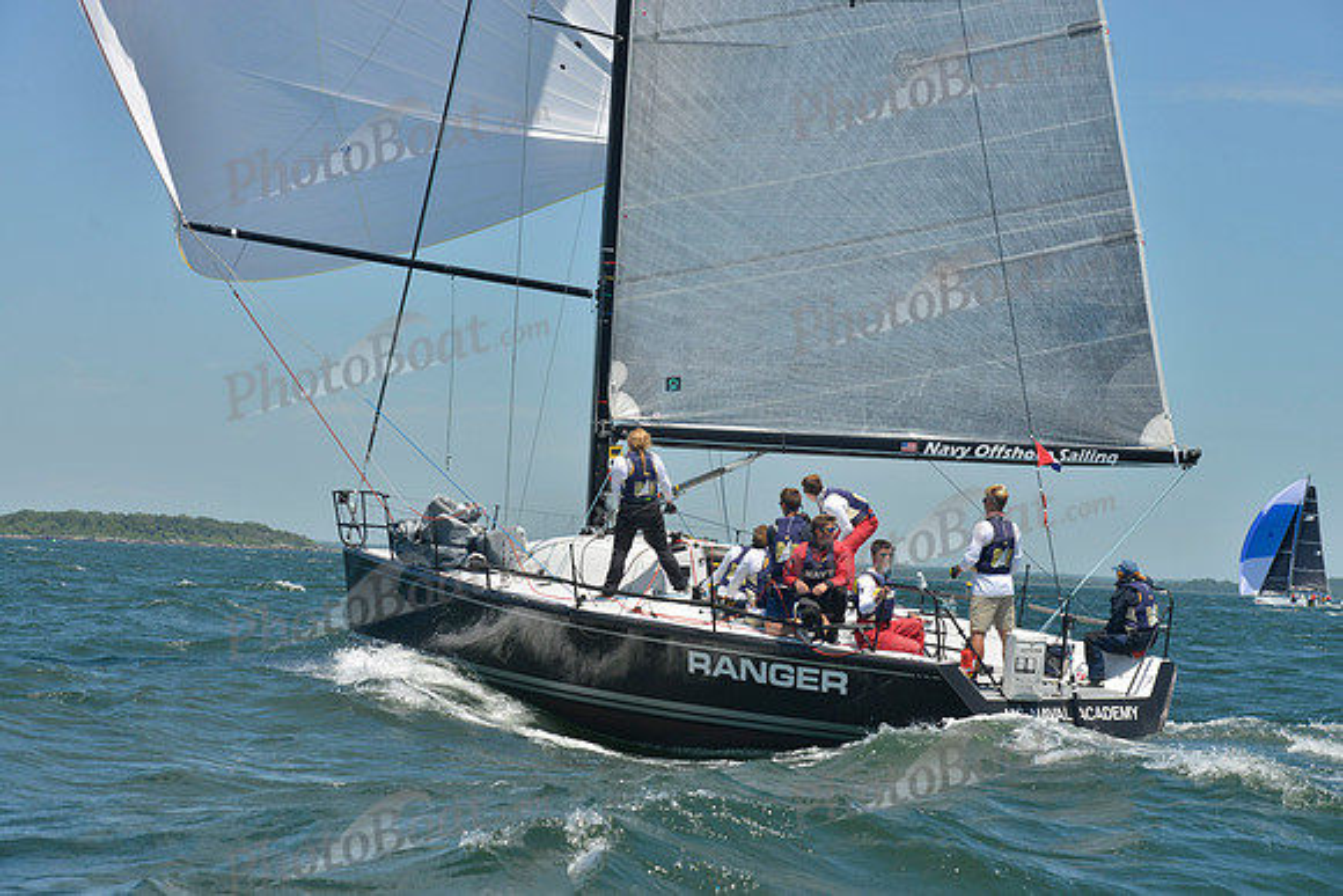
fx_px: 3806
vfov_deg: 13.4
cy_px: 448
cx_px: 672
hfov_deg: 20.0
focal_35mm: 102
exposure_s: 1/1250
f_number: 9
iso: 280
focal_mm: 102
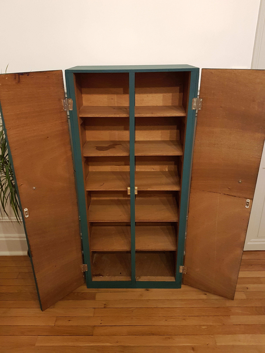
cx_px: 132
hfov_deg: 53.1
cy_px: 176
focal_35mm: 26
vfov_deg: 67.3
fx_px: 265
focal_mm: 4.2
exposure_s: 1/25
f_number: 1.7
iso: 160
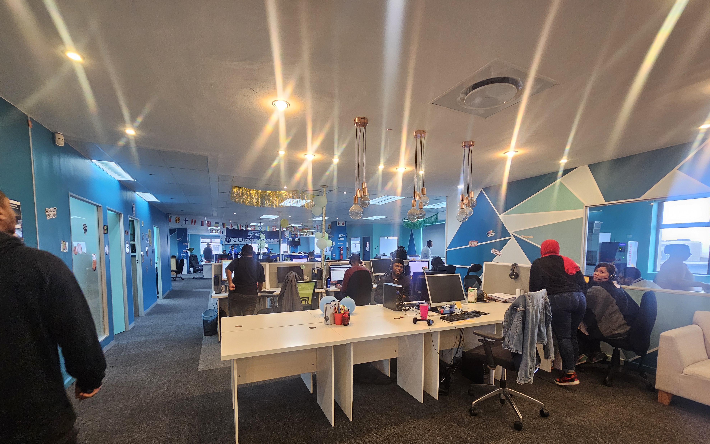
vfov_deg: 77.7
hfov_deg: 105.3
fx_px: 271
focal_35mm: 14
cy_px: 267
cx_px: 354
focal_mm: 2.2
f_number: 2.2
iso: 250
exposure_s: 1/50
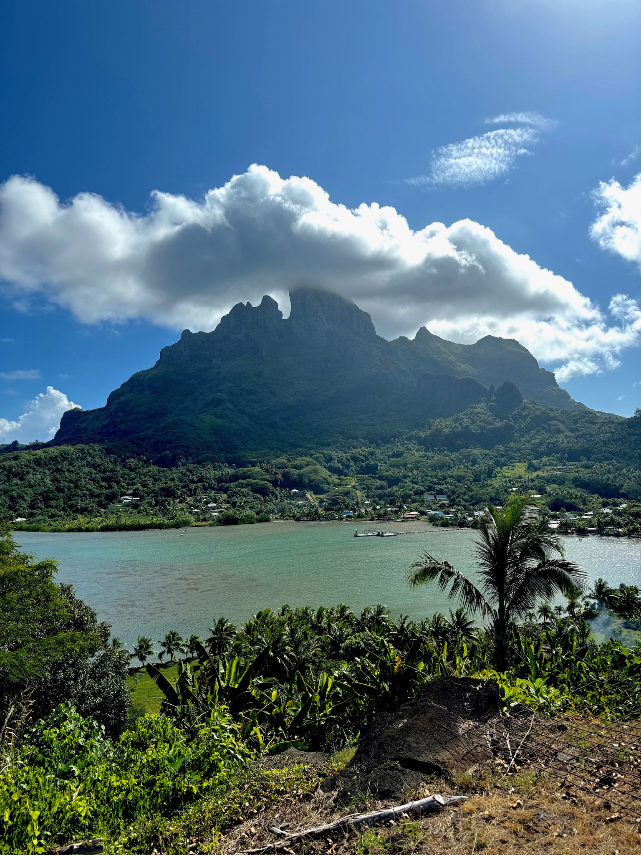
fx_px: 593
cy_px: 428
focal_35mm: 24
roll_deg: +1.2
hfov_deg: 56.8
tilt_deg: +4.0
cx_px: 320
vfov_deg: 71.6
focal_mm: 6.76
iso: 80
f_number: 1.78
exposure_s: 1/4608
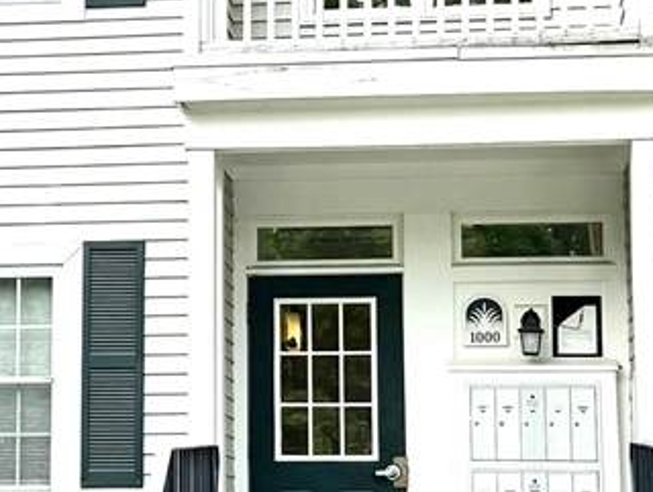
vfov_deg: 17.6
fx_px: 1568
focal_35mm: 83
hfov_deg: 23.4
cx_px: 190
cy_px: 84
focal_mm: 5.96
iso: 64
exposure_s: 1/2639
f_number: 1.6
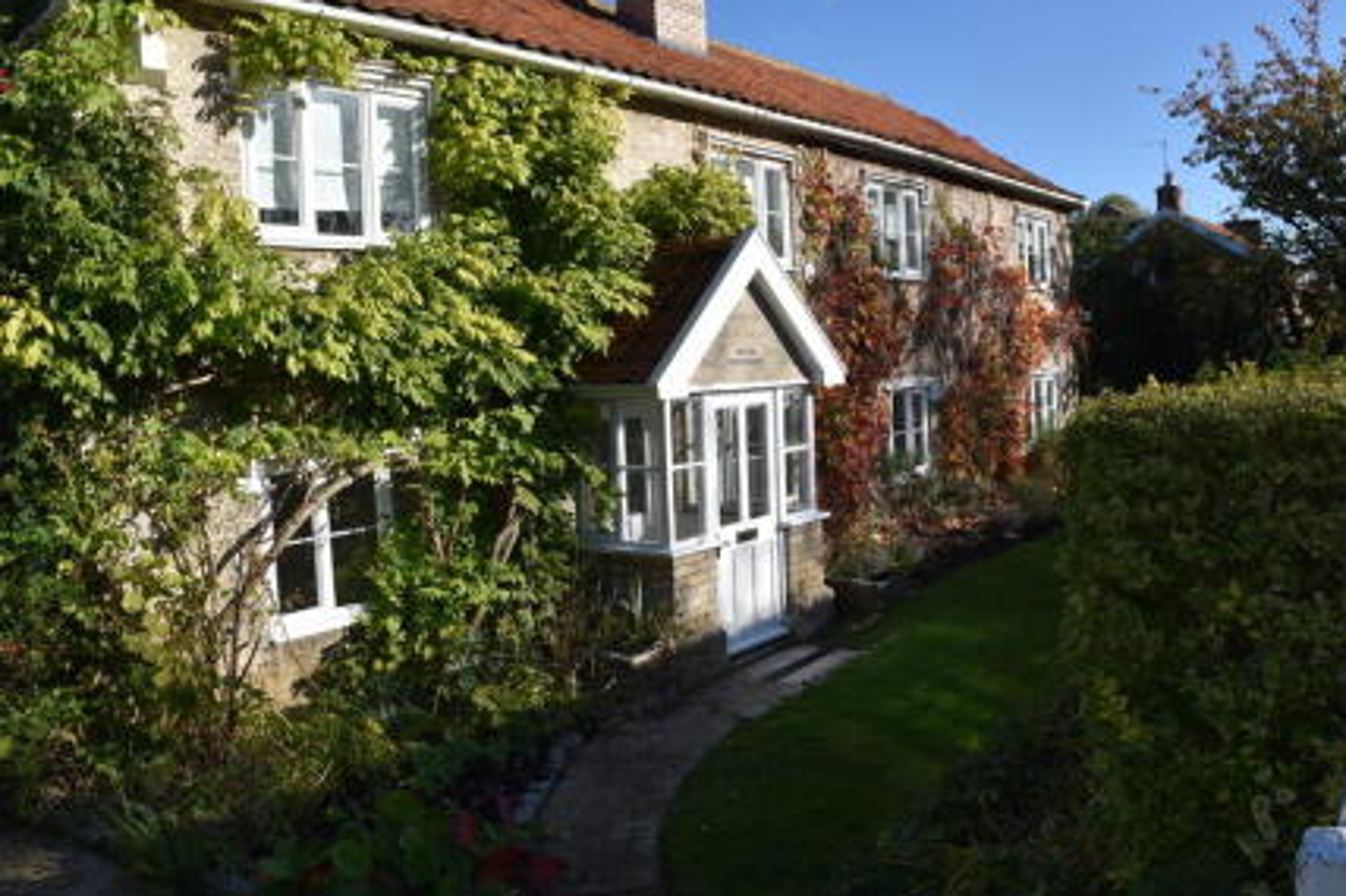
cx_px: 720
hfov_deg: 61.9
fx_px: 1121
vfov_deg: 43.5
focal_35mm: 30
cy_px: 407
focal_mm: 18
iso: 200
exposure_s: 1/320
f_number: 9
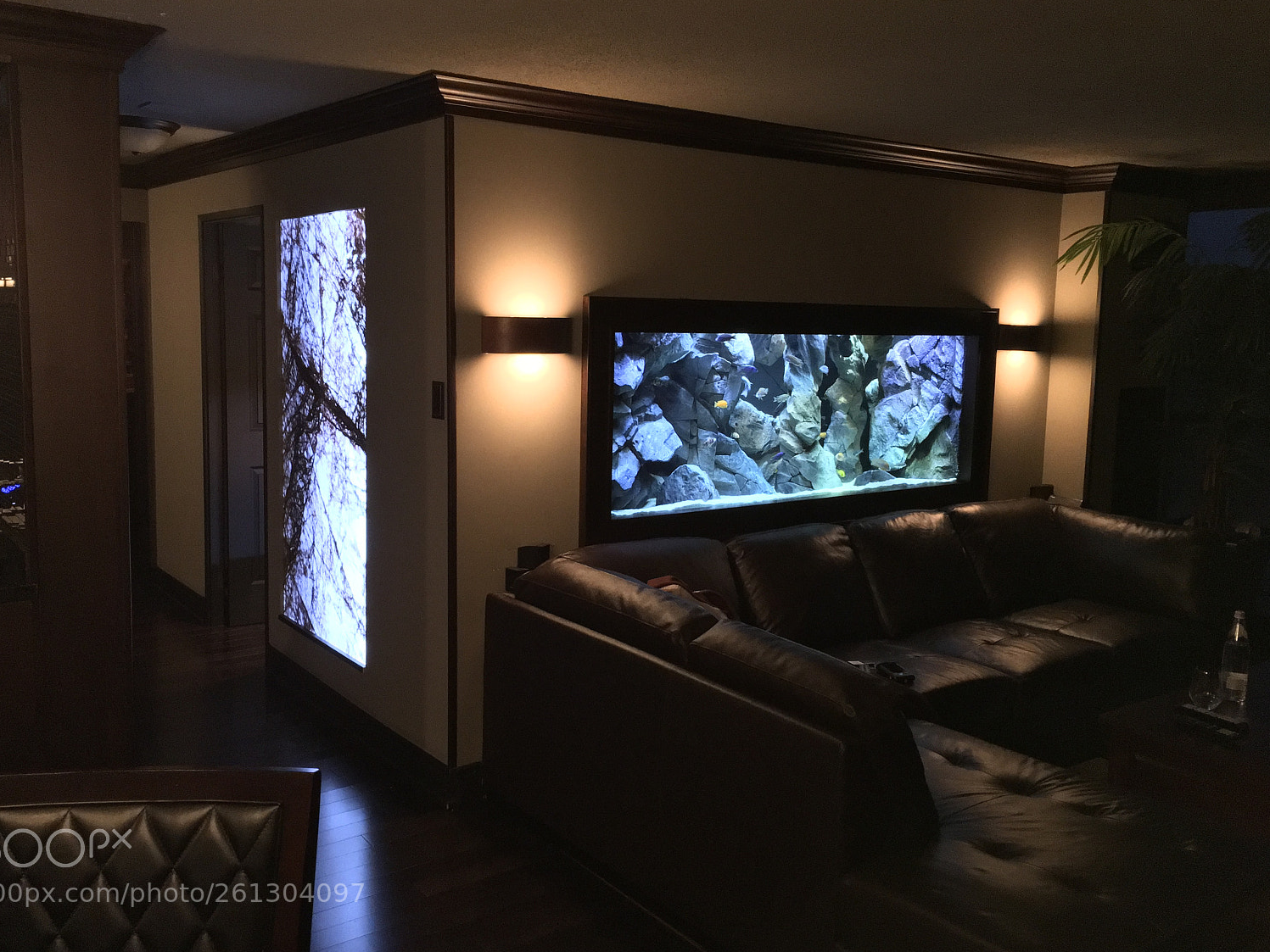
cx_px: 600
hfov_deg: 58.3
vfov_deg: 45.4
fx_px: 1137
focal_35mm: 31
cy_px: 451
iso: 250
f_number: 2.2
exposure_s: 1/15
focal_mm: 4.15
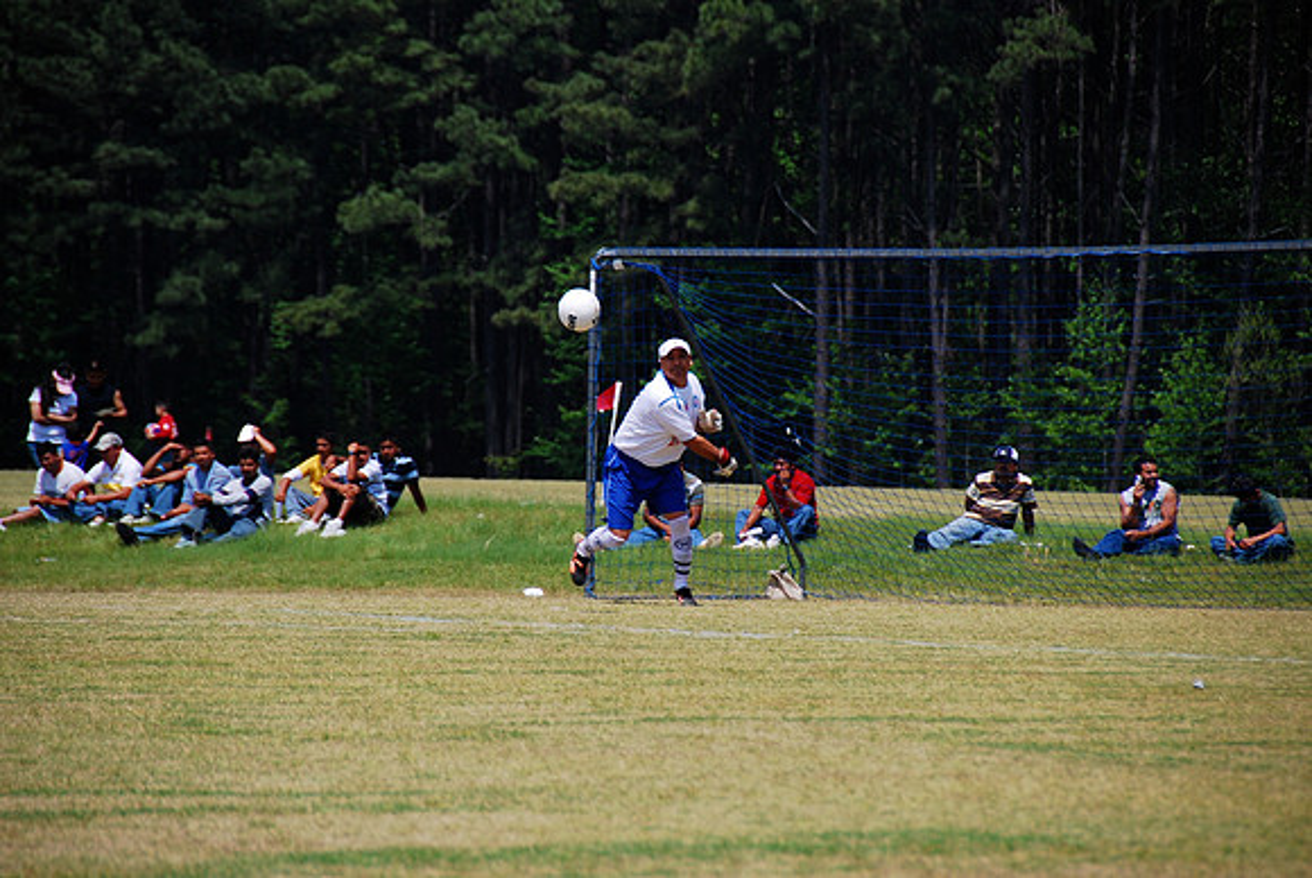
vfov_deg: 4.6
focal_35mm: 300
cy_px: 439
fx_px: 10944
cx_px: 656
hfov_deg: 6.9
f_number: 5.6
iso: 100
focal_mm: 200
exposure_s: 1/500
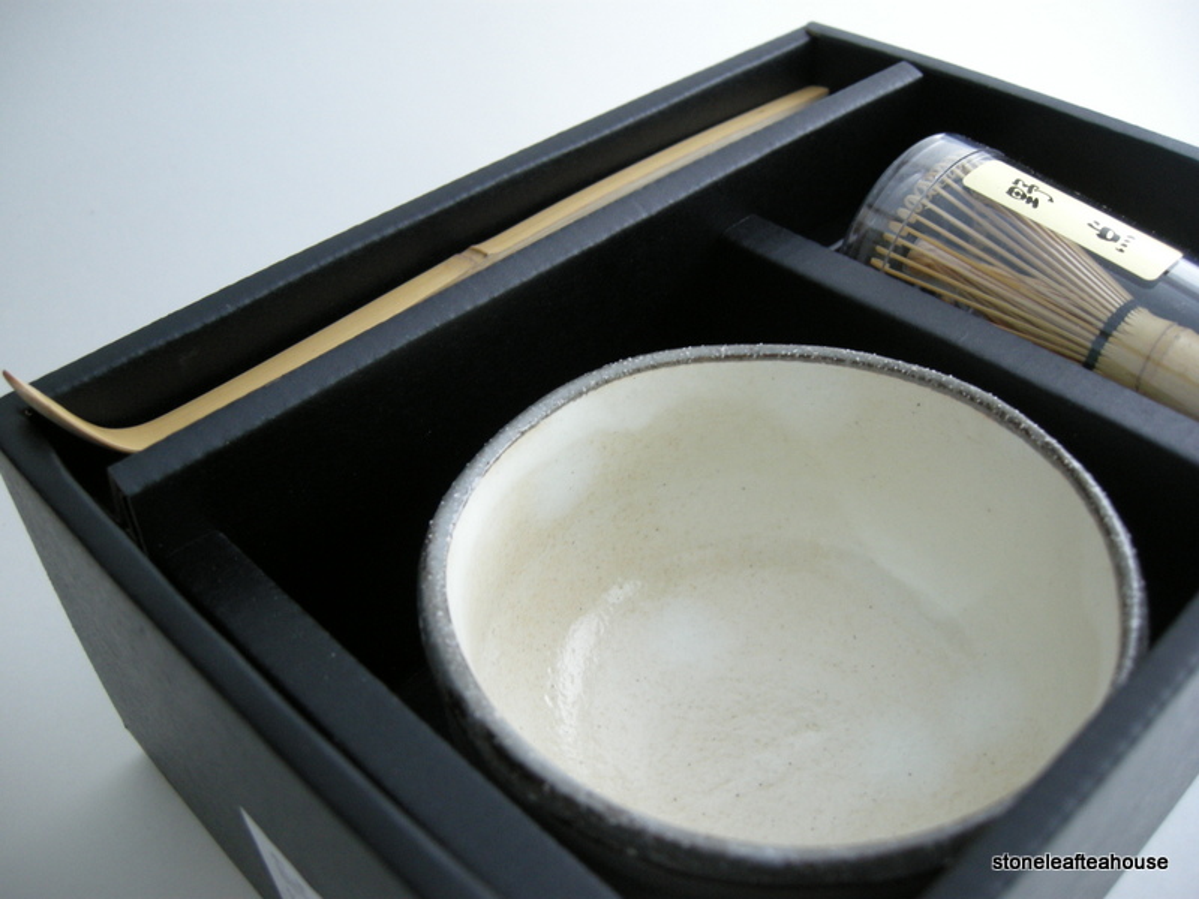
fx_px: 1212
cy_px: 450
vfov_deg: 40.7
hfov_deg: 52.6
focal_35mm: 35
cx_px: 600
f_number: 2.7
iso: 193
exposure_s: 1/57.5
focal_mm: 7.5
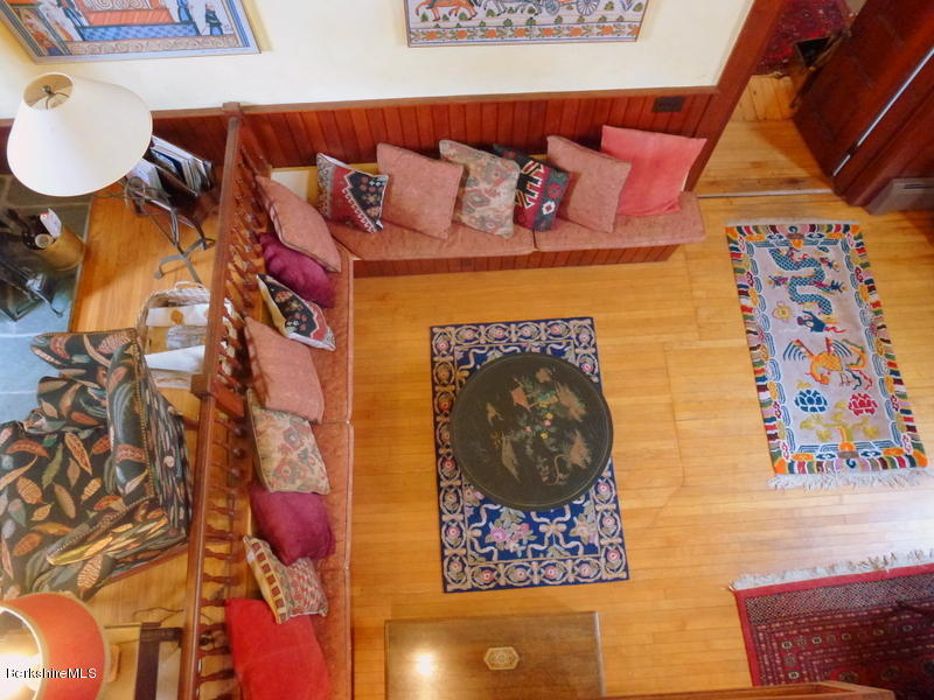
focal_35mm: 24
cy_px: 350
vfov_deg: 56.8
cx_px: 467
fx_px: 648
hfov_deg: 71.6
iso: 400
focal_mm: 4.3
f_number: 3.3
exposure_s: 1/15
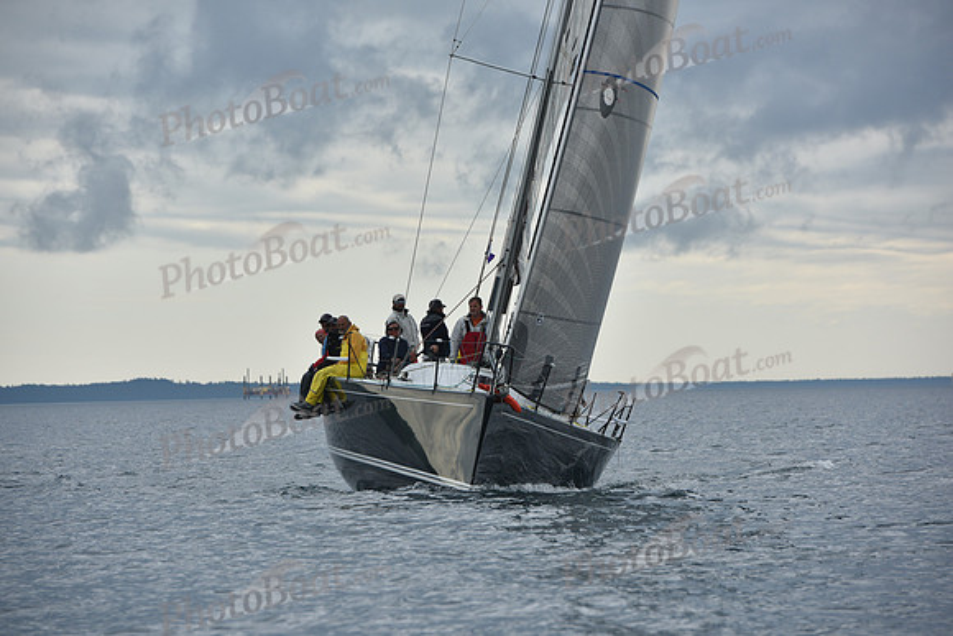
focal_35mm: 200
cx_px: 476
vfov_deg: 6.9
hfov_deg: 10.3
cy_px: 318
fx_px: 5295
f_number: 7.1
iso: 250
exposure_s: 1/800
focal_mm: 200
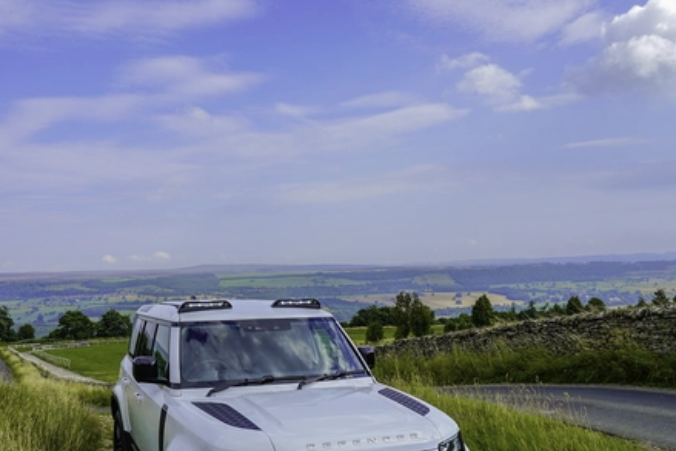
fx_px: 657
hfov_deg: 53.8
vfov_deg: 37.1
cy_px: 327
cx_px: 256
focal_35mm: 35
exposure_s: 1/200
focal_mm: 24
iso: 100
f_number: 10
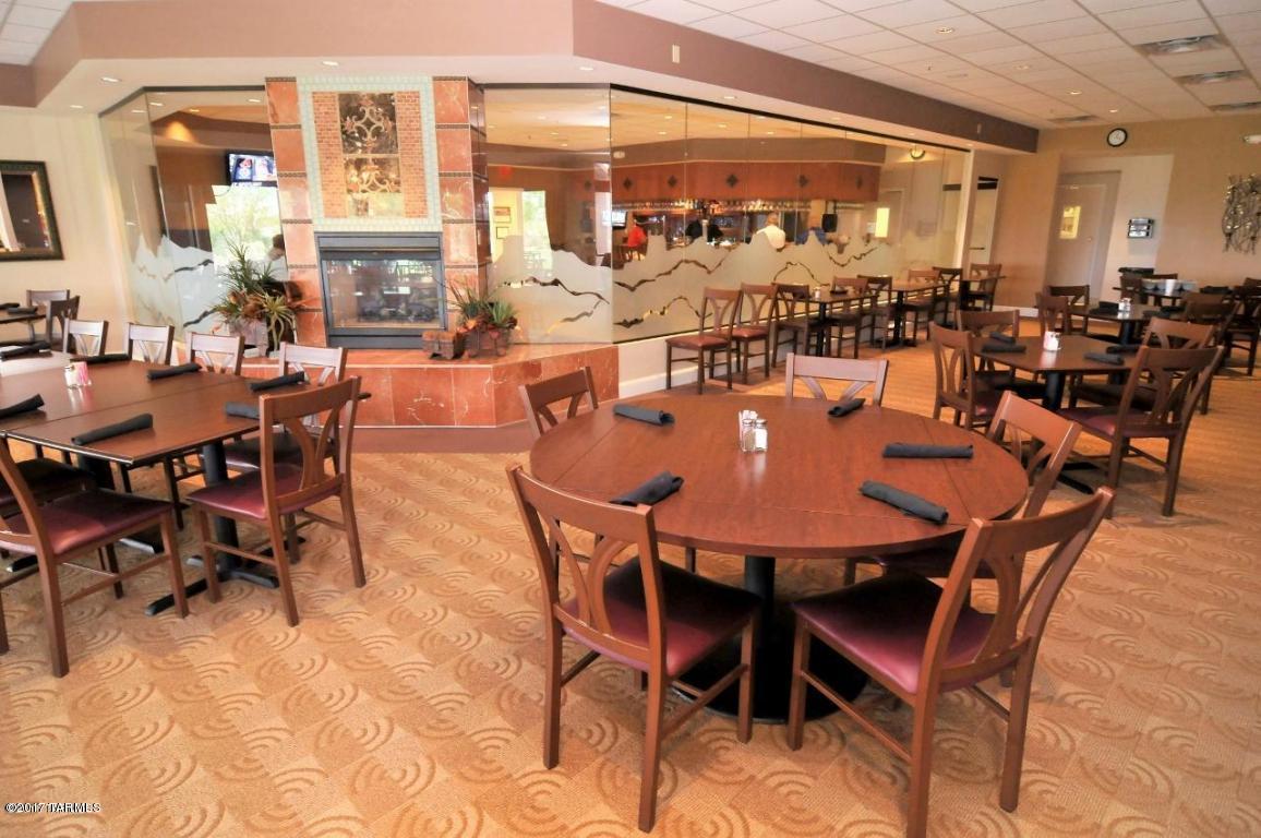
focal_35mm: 18
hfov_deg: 90.1
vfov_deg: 67.3
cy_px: 419
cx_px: 630
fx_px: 630
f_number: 5
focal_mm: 12
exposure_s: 1/30
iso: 1000
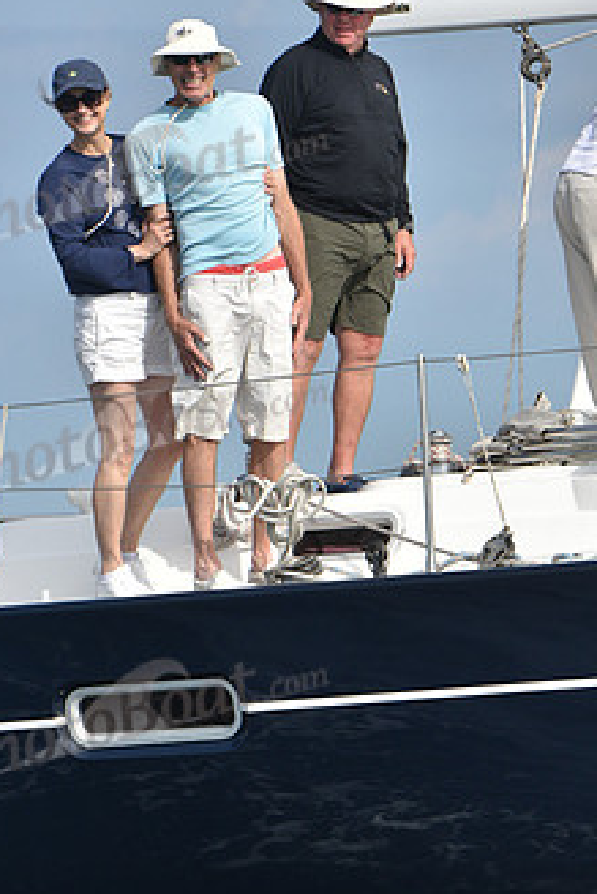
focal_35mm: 354
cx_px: 470
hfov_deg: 3.9
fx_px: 8796
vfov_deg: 5.8
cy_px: 537
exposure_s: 1/1250
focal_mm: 200
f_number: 9
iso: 320
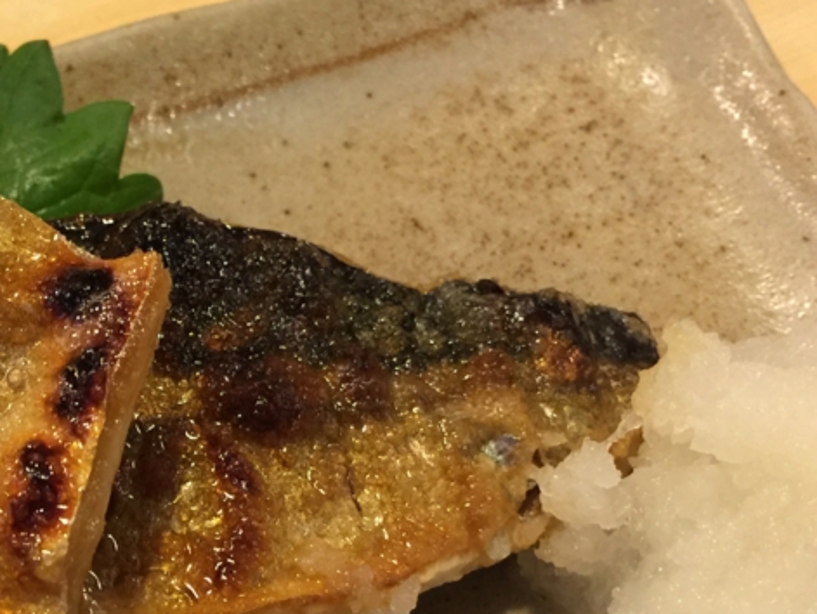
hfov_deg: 29.8
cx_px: 128
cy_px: 526
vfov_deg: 22.9
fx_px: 1488
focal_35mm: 63
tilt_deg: -59.7
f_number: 2.2
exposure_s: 1/10
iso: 100
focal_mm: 4.15
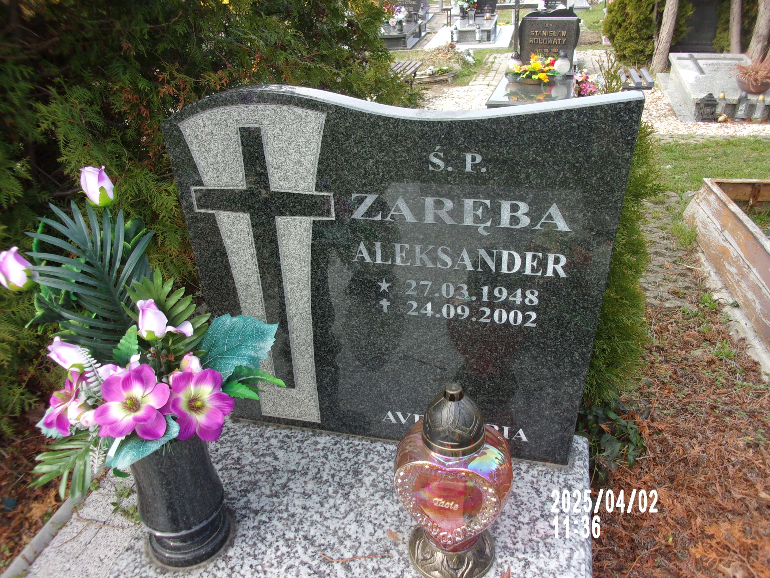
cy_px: 289
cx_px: 385
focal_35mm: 28
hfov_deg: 63.4
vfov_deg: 49.7
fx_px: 623
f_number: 3.9
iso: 80
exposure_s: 1/140
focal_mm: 5.1
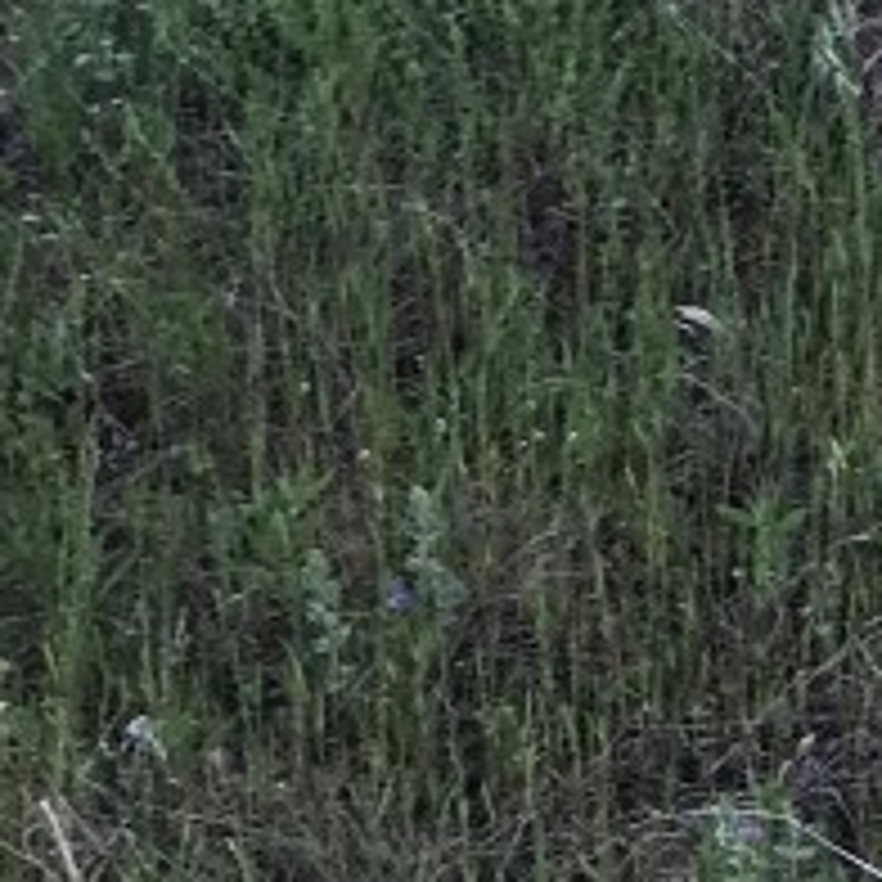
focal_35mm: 129
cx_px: 1544
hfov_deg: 12.5
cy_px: -382
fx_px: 3719
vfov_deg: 12.9
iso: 20
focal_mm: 3.99
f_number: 1.8
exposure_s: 1/151
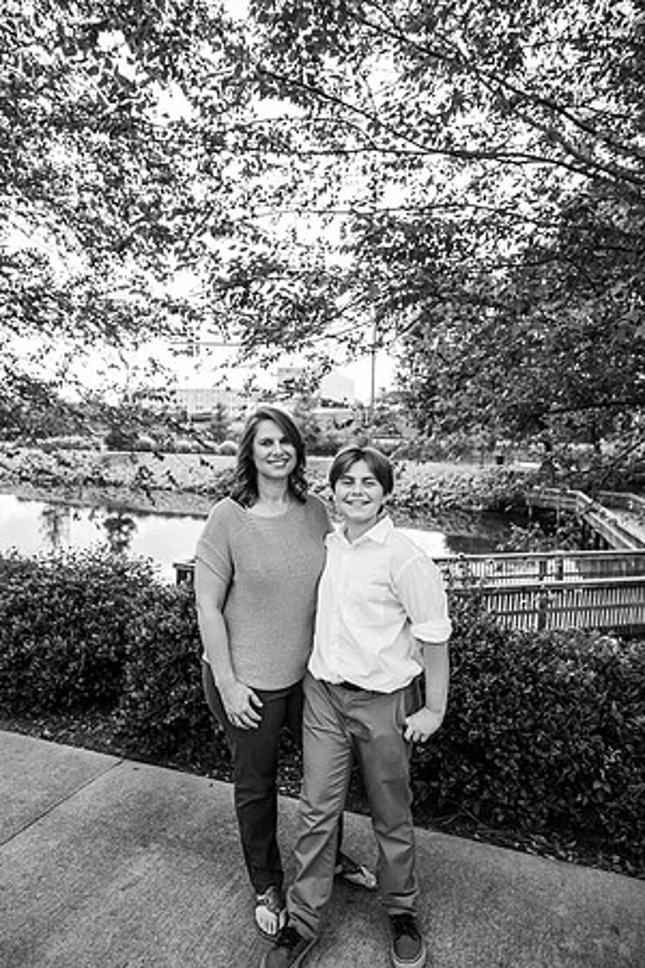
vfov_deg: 73.7
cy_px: 484
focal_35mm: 24
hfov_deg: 53.1
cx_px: 322
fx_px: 645
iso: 500
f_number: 3.2
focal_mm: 24
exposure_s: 1/200
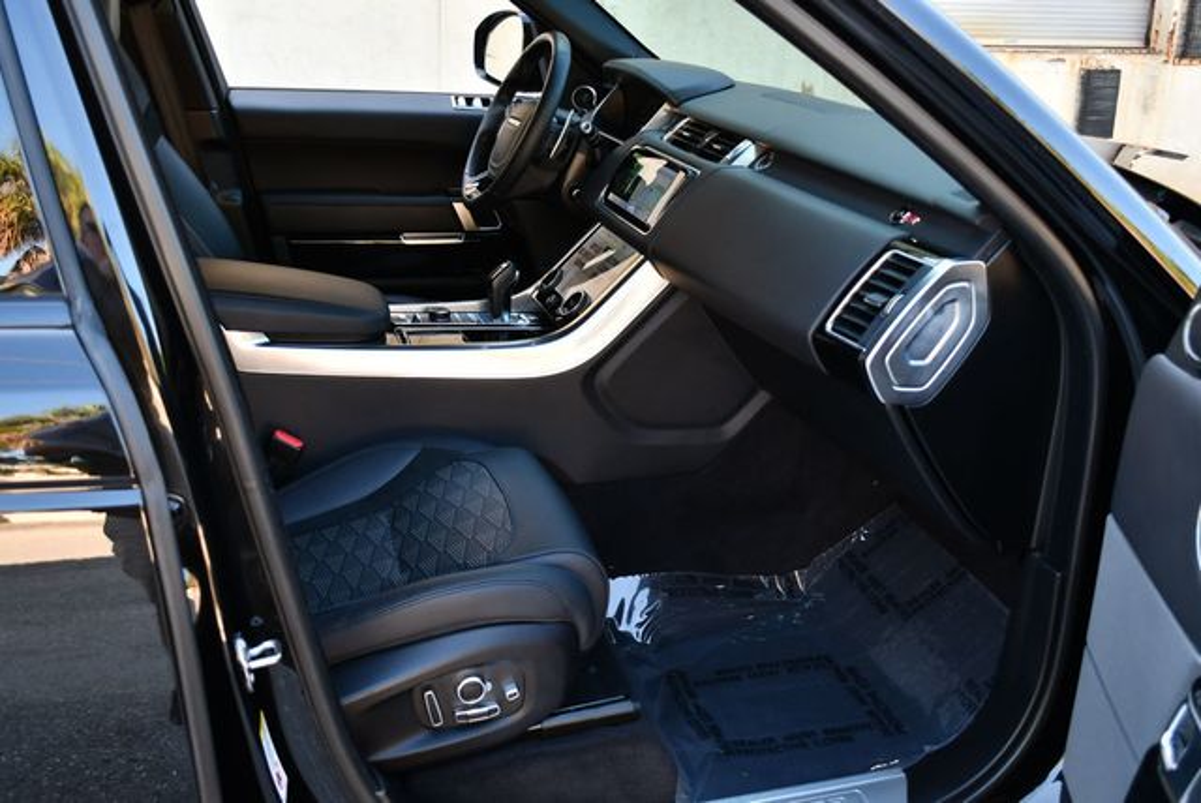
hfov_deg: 53.1
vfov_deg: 36.9
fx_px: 1202
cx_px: 600
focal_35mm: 36
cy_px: 402
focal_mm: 18
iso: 400
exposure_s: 1/250
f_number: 3.5
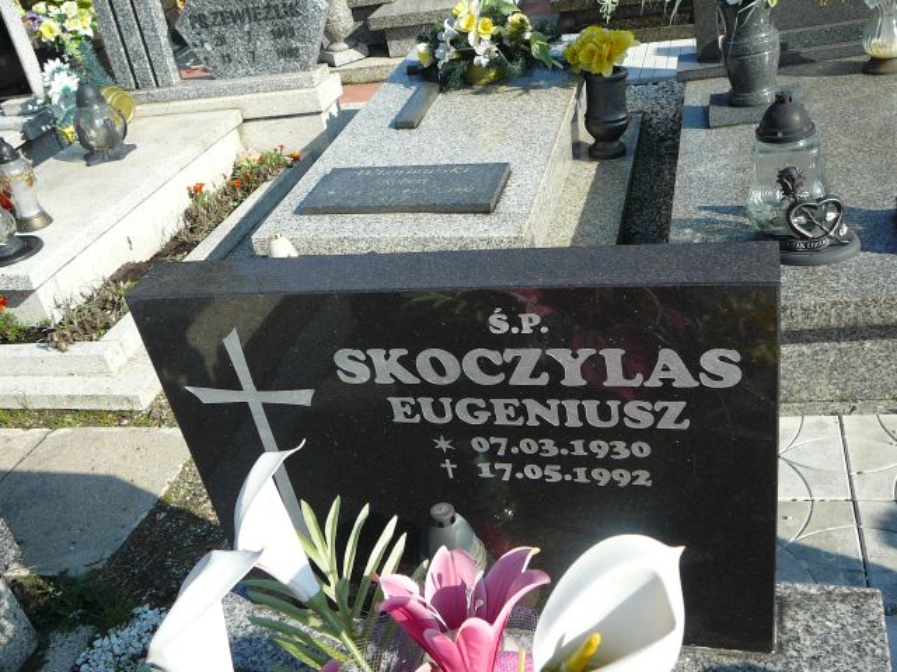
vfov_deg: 40.7
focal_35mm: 35
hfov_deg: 52.6
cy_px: 336
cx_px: 448
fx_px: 907
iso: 80
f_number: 2.8
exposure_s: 1/800
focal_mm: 5.2
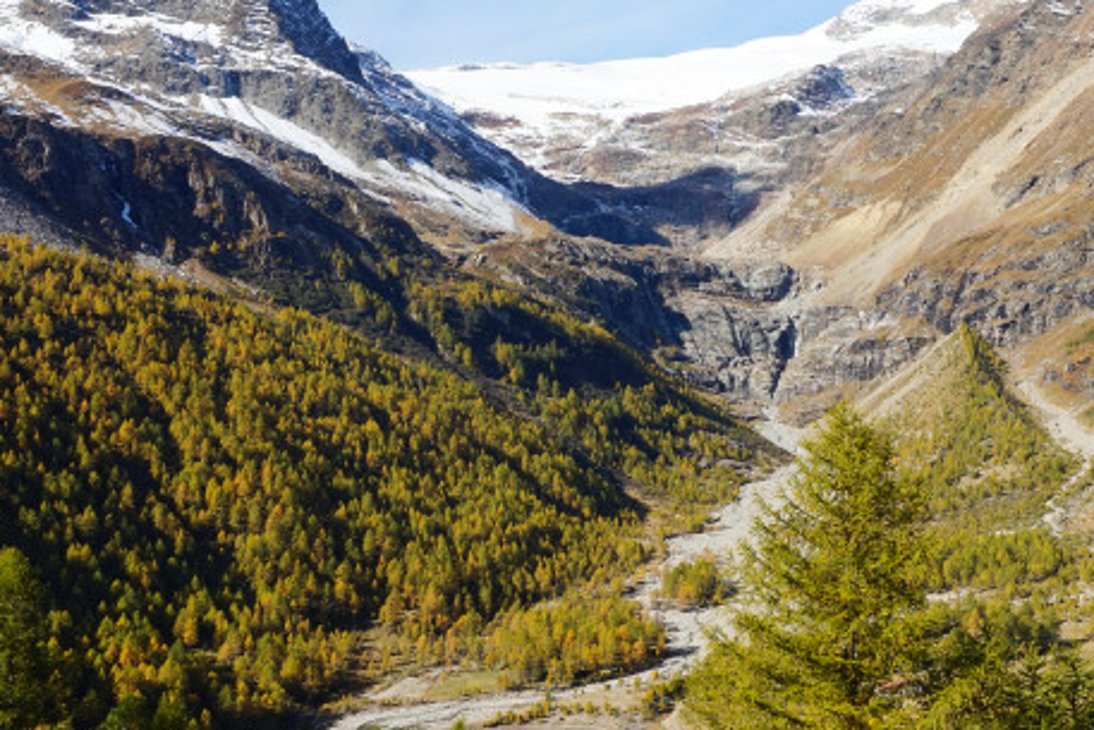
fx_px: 1277
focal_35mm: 42
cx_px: 622
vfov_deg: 31.9
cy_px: 367
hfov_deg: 46.3
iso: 100
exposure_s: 1/80
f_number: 13
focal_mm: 16
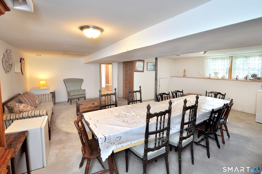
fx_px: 109
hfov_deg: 100.5
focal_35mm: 15
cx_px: 131
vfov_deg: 77.2
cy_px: 87
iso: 800
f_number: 5
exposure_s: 1/40
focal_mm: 10
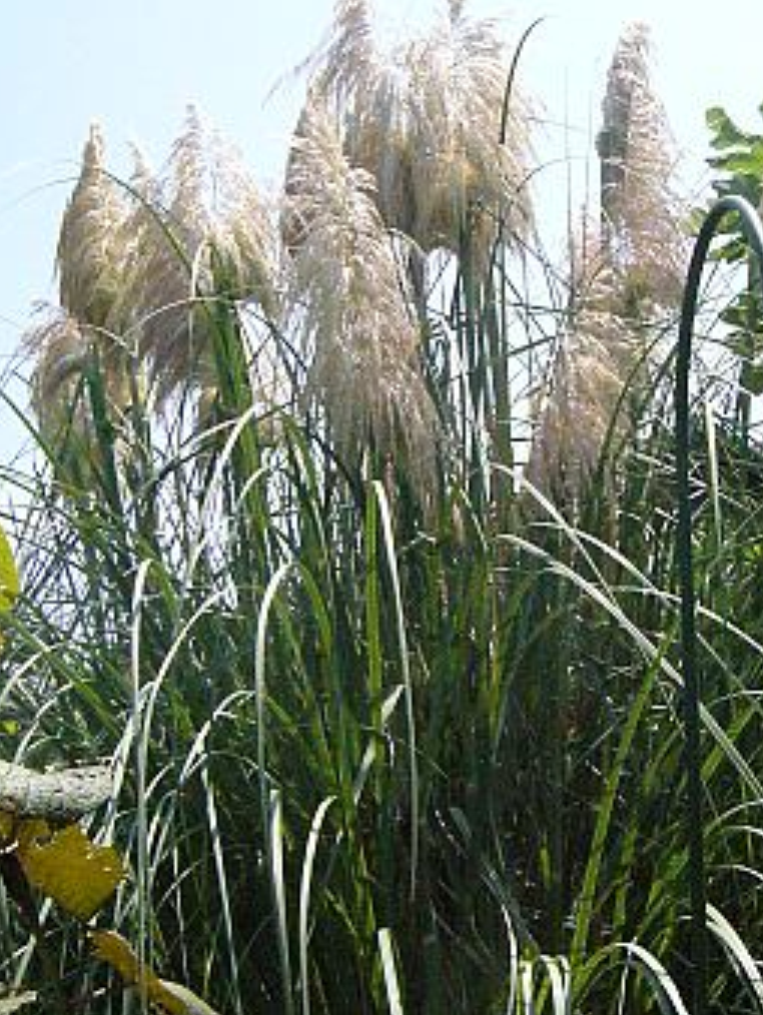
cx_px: 547
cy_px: 450
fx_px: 1556
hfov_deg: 27.3
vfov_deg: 36.1
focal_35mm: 53
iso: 400
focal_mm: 4.6
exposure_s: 1/1600
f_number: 5.6
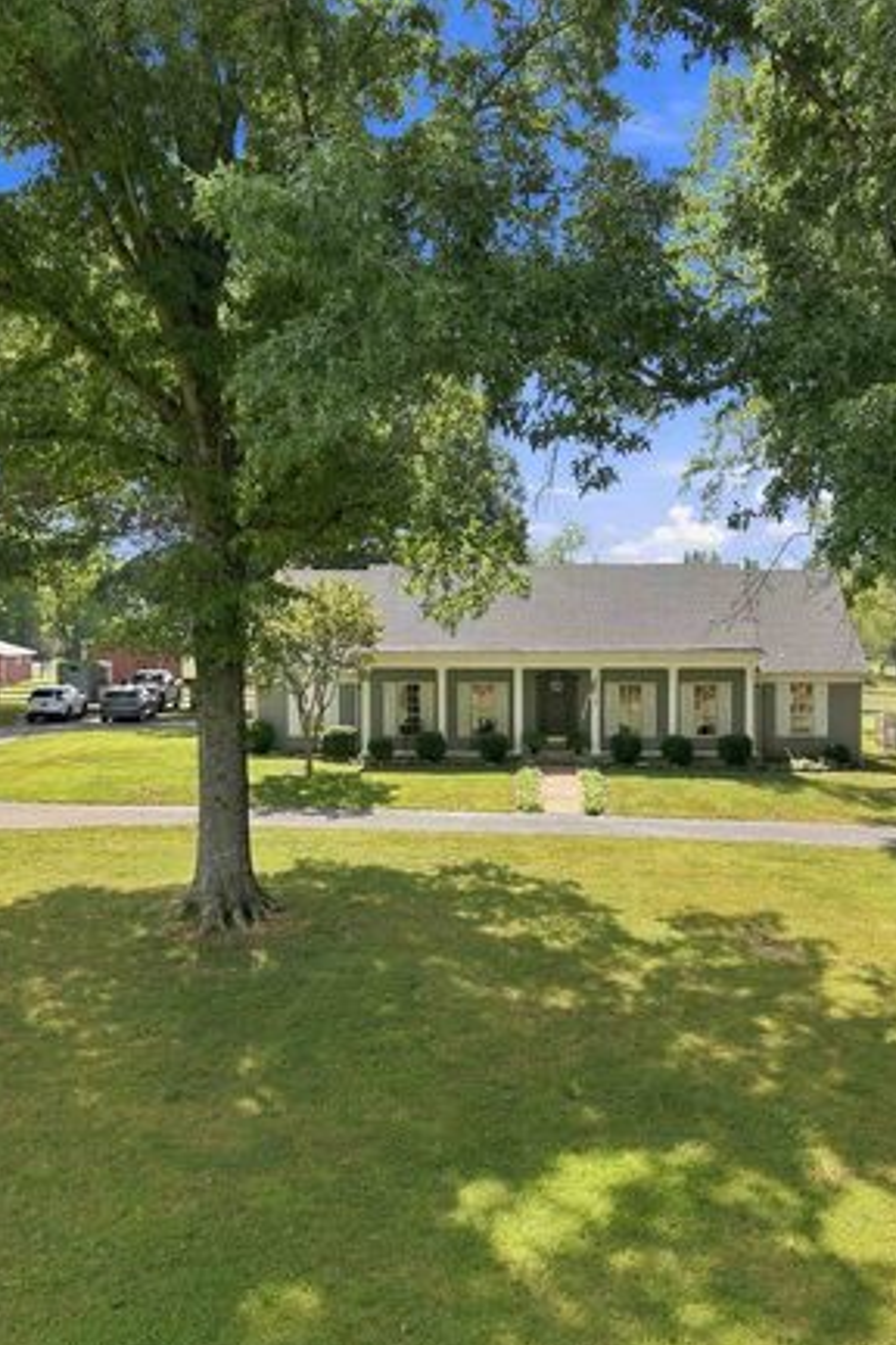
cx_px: 510
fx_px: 1381
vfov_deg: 51.9
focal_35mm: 37
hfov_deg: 35.9
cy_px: 669
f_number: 1.8
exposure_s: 1/60
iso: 340
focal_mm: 8.7
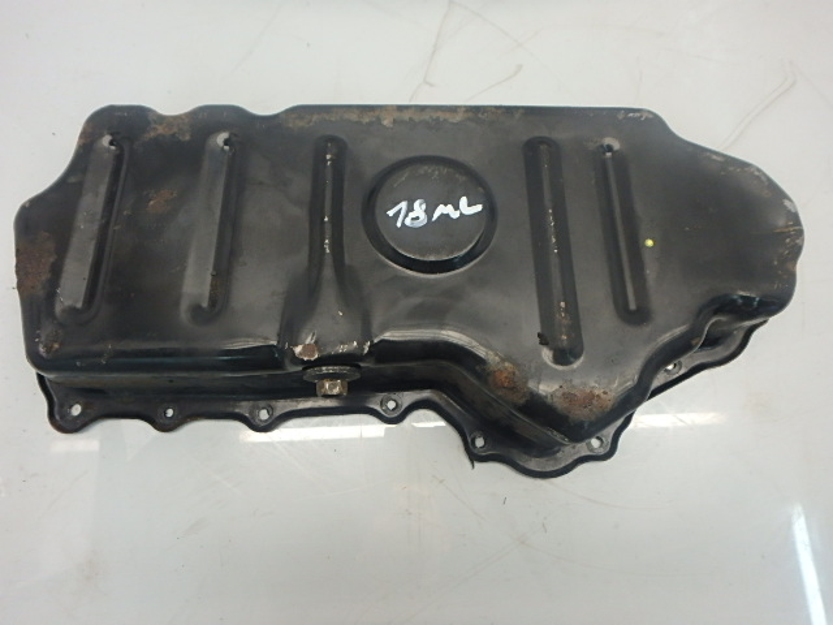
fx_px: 505
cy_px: 312
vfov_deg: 63.4
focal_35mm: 21
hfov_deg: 79.0
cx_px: 416
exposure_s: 1/50
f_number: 3.5
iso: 200
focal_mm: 3.7
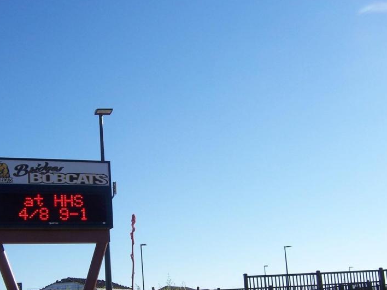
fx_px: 581
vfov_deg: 27.9
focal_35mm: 52
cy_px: 180
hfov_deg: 36.6
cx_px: 149
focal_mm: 6.2
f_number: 4.5
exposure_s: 1/500
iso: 80
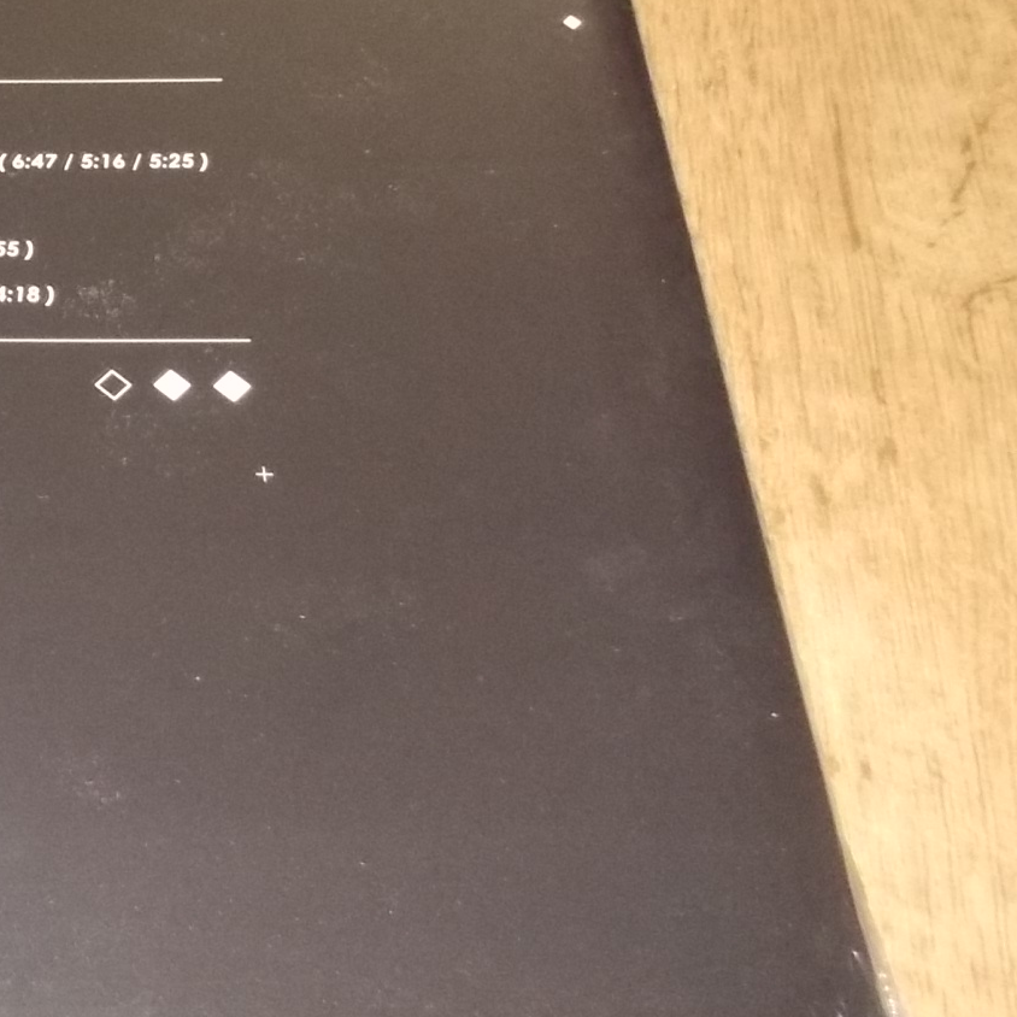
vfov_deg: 24.9
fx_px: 2293
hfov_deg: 22.4
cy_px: 395
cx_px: -304
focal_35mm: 69
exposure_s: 1/30
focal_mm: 4.1
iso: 320
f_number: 3.3
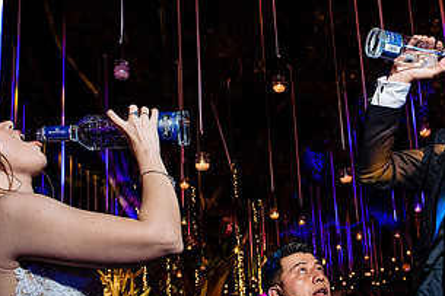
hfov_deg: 40.9
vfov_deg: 28.0
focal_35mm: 48
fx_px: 593
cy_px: 177
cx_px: 271
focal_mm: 24
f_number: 7.1
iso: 2000
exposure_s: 1/60
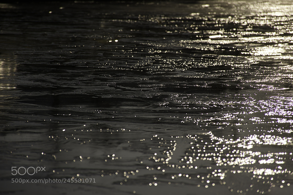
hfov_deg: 9.8
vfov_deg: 6.5
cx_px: 146
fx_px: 1709
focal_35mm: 210
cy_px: 98
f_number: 5.6
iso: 100
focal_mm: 140
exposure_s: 1/4000
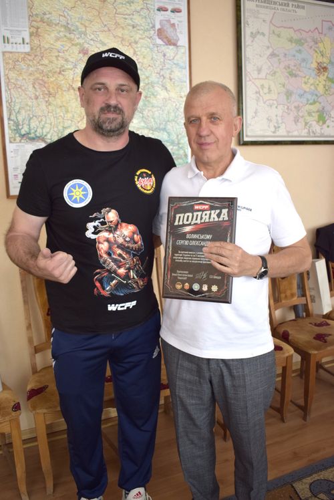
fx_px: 458
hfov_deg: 40.0
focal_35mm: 33
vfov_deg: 57.2
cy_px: 250
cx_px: 167
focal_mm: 22
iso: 800
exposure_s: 1/60
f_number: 4
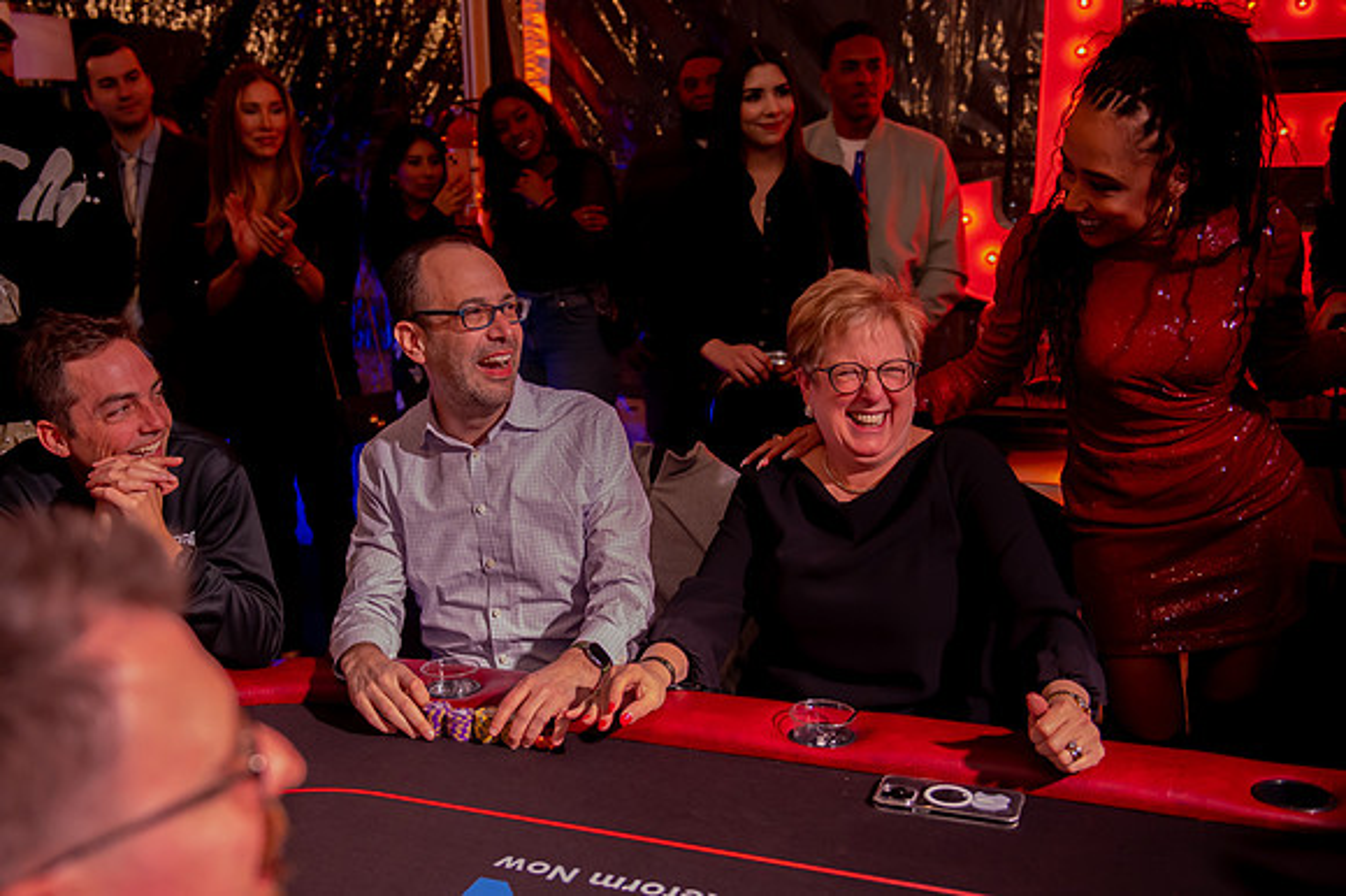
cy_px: 496
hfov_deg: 50.0
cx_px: 560
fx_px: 1435
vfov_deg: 34.6
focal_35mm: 38
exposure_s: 1/200
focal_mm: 32
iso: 3200
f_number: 2.8
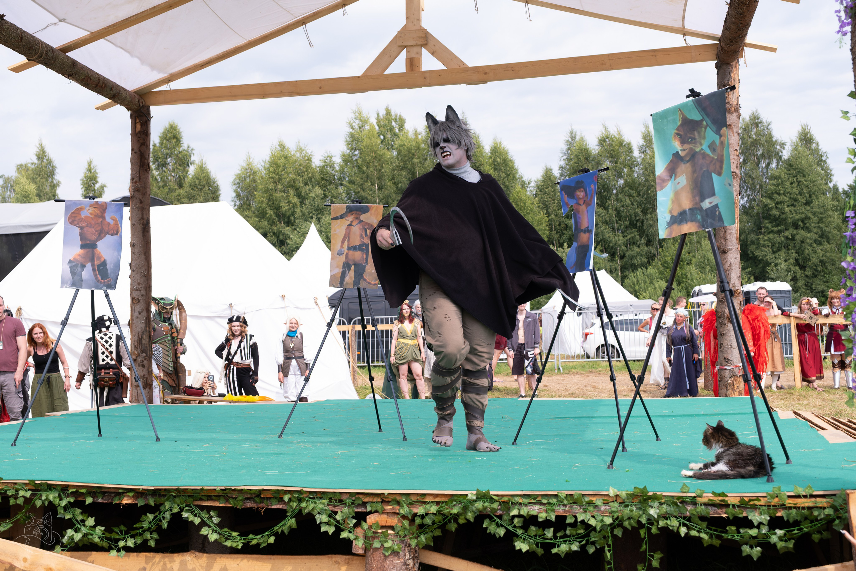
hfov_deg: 43.6
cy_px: 286
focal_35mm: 45
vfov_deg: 29.9
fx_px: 1070
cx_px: 428
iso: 200
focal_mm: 30.2
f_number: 4
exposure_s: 1/800
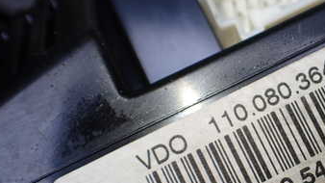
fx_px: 500
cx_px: 281
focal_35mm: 58
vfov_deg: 20.6
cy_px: 121
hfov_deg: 34.4
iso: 100
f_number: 2.3
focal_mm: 5.4
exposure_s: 1/125
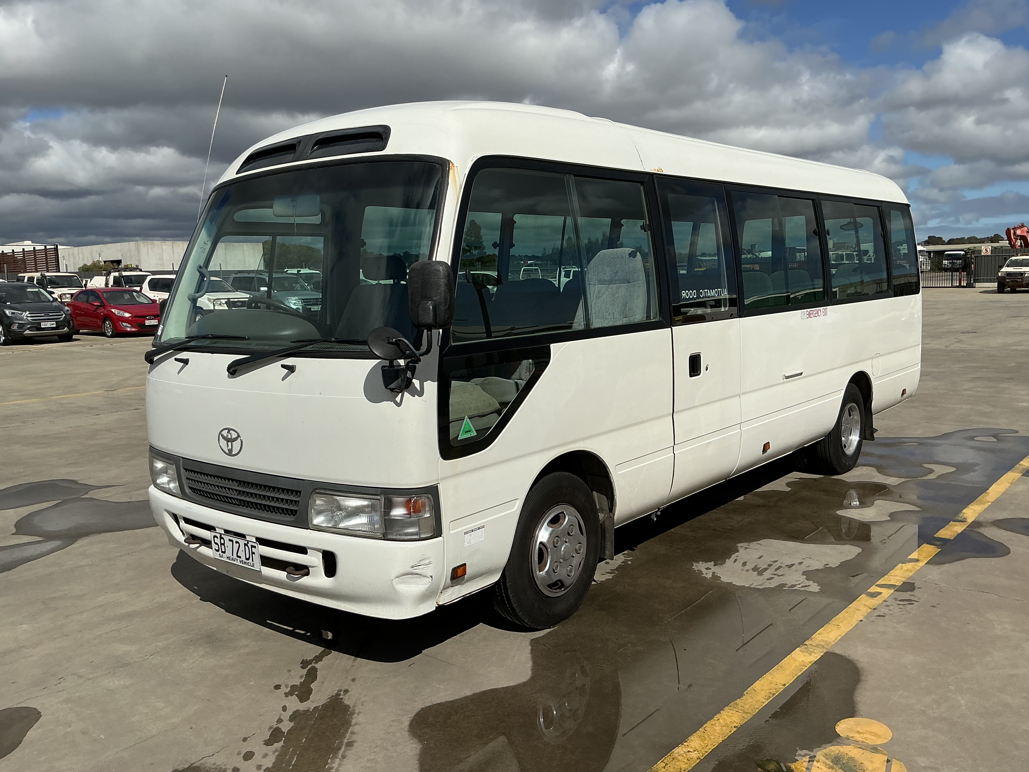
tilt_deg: -6.7
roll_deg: +1.7
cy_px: 378
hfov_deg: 61.7
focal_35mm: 29
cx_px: 525
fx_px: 862
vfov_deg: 48.2
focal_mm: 3
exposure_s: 1/4405
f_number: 1.8
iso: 25
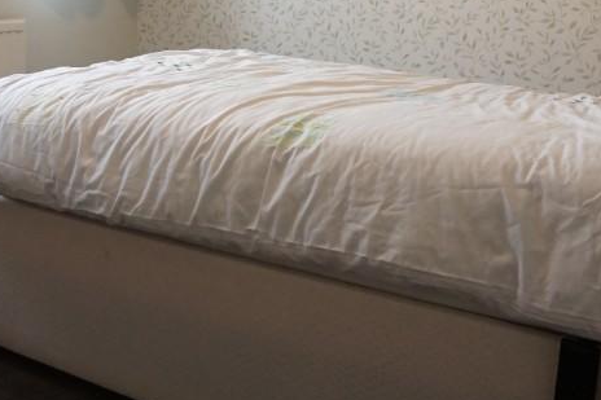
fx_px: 884
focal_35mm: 53
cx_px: 313
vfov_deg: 24.3
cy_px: -1
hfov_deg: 37.5
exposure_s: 1/250
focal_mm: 16
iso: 1600
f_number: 3.5
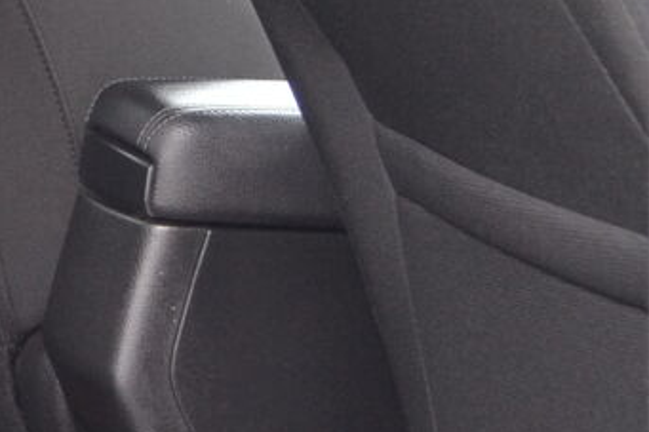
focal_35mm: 152
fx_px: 2739
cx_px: -504
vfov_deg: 9.0
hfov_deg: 12.4
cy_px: 61
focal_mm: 18
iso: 560
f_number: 3.5
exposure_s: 1/60
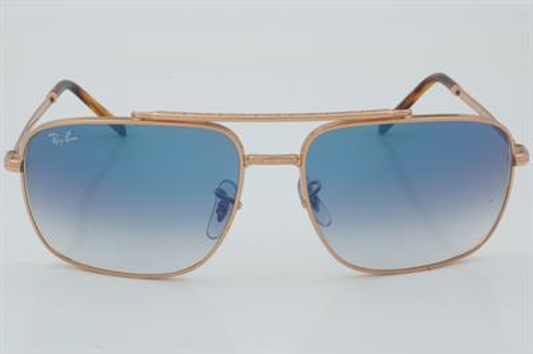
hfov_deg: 24.6
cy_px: 177
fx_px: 1220
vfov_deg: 16.5
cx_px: 266
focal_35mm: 82
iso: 100
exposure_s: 1/3
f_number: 32
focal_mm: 55
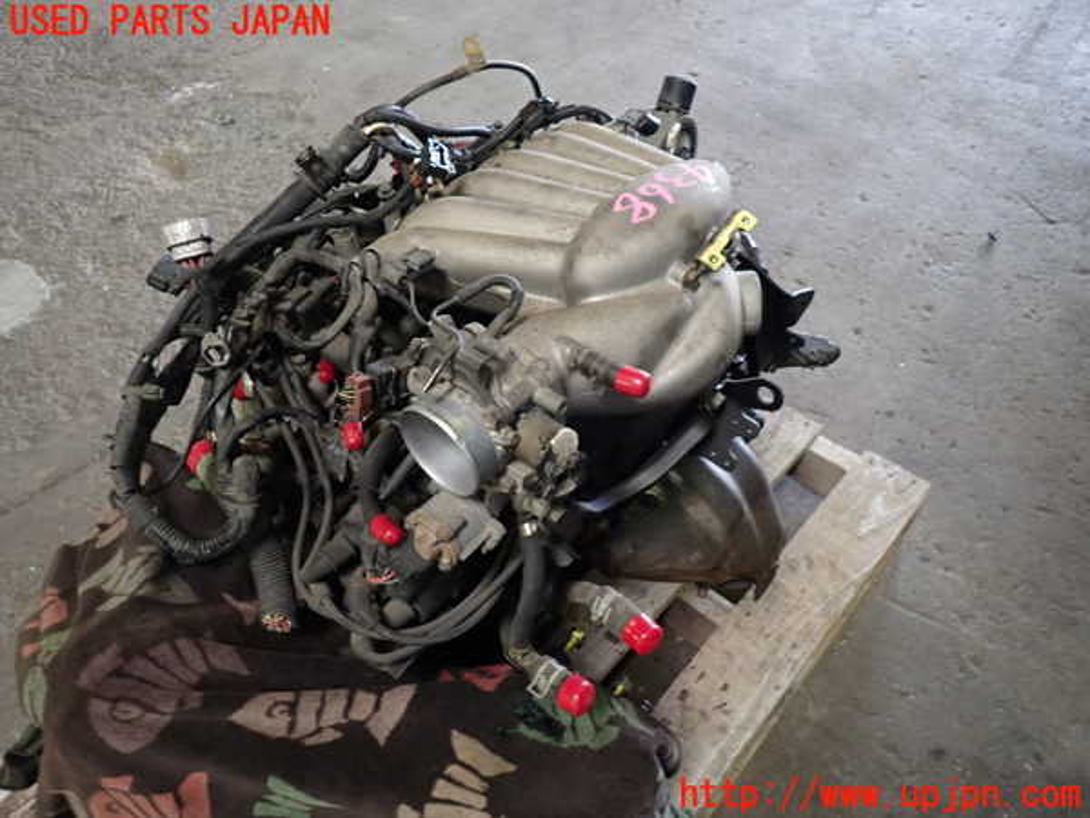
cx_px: 545
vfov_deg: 54.9
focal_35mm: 25
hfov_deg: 69.4
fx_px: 787
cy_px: 409
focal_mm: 4.5
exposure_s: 1/30
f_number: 2
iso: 200
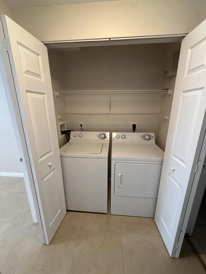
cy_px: 137
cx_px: 103
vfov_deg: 102.1
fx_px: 111
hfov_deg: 85.7
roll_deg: +0.4
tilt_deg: -15.5
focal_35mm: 14
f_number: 2.2
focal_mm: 2.22
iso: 400
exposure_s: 1/60
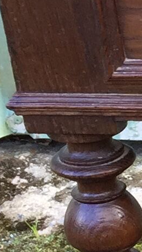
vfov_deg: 9.6
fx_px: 1492
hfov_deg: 4.8
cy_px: 233
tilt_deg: -26.5
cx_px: 632
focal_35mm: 223
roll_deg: -2.4
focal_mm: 4.15
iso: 50
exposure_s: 1/100
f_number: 2.2
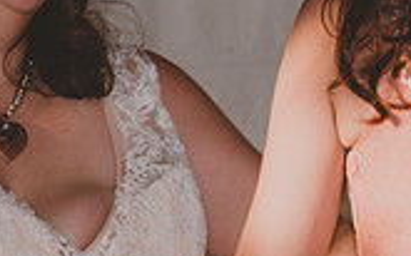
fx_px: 5587
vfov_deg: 2.6
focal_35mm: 499
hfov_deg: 4.2
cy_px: 177
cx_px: 246
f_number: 9
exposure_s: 1/200
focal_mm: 70
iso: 100
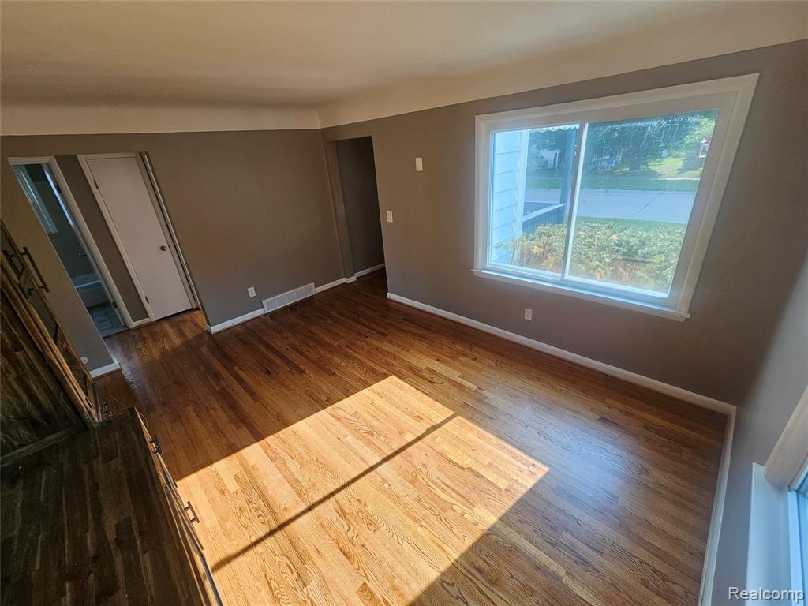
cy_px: 303
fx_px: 303
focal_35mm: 13
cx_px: 404
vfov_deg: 89.9
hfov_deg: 106.2
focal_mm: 2.2
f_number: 2.2
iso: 64
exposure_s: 1/120
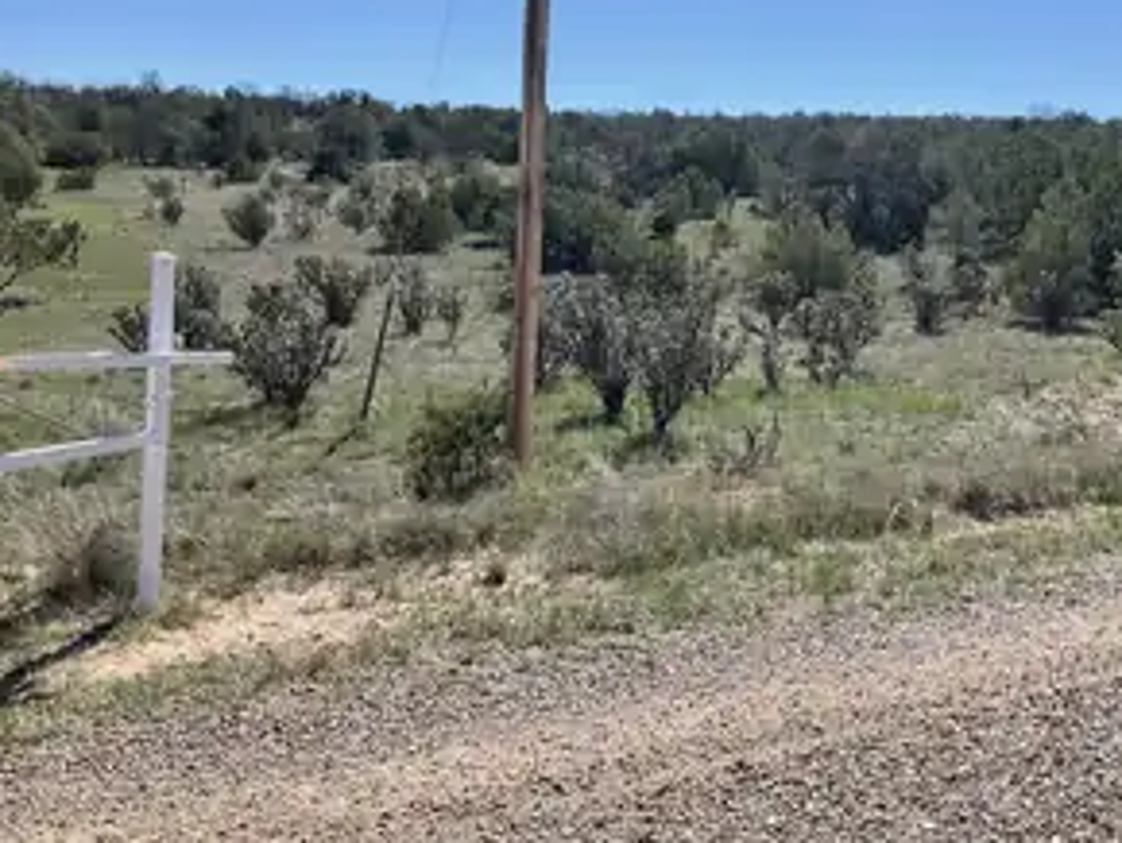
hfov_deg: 46.3
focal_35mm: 40
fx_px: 1298
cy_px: 278
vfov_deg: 35.6
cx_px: 716
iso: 16
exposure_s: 1/2058
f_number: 1.8
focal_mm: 3
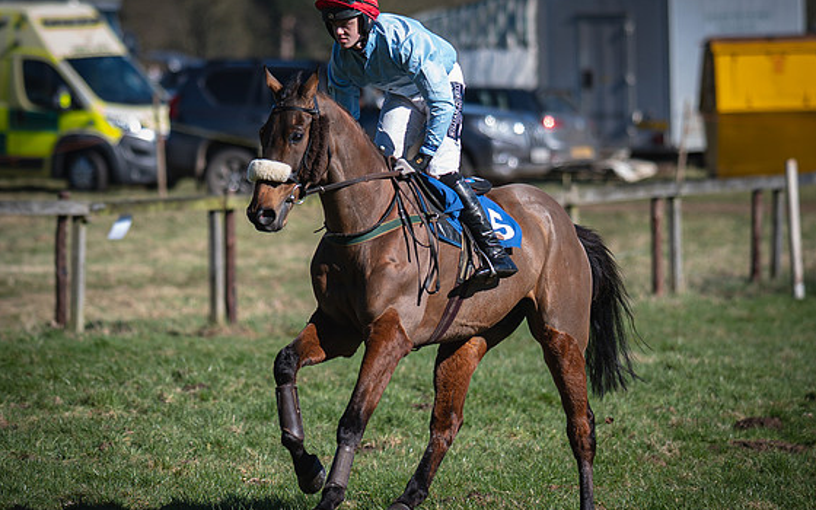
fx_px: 8762
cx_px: 401
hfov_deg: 5.3
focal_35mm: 394
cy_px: 274
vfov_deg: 3.3
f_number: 1.8
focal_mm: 135
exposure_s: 1/2500
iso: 50
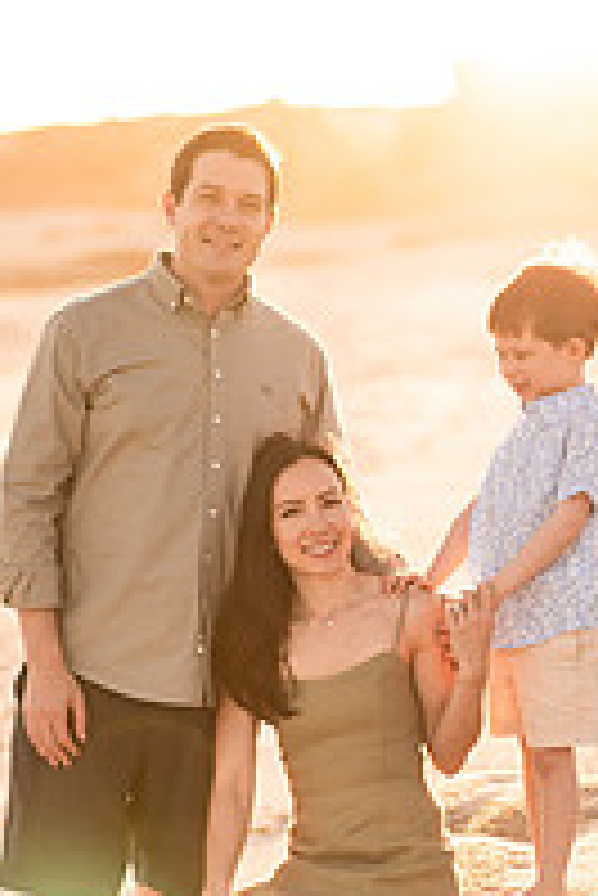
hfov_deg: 10.5
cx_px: 324
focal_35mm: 131
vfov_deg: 15.6
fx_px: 3258
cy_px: 486
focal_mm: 58
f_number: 1.6
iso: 100
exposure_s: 1/3200
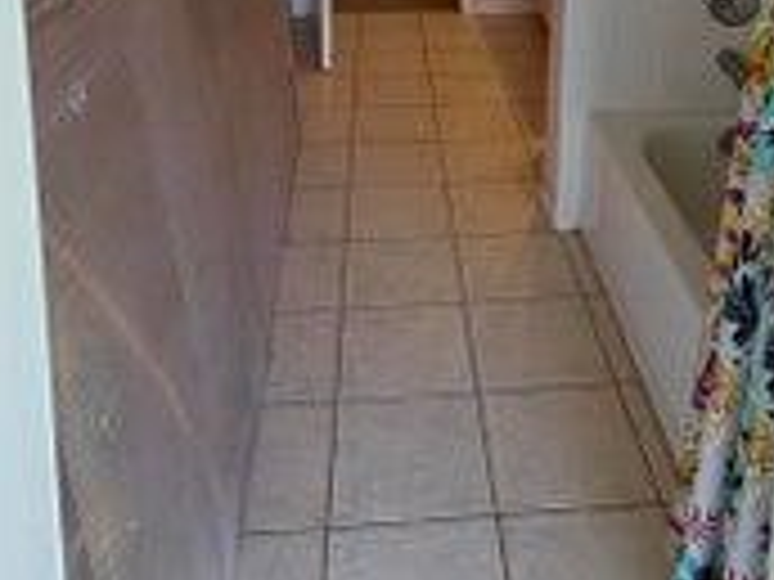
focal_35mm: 39
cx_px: 468
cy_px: -94
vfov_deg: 31.6
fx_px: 872
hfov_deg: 47.6
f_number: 2.2
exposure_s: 1/99
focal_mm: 2.22
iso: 200
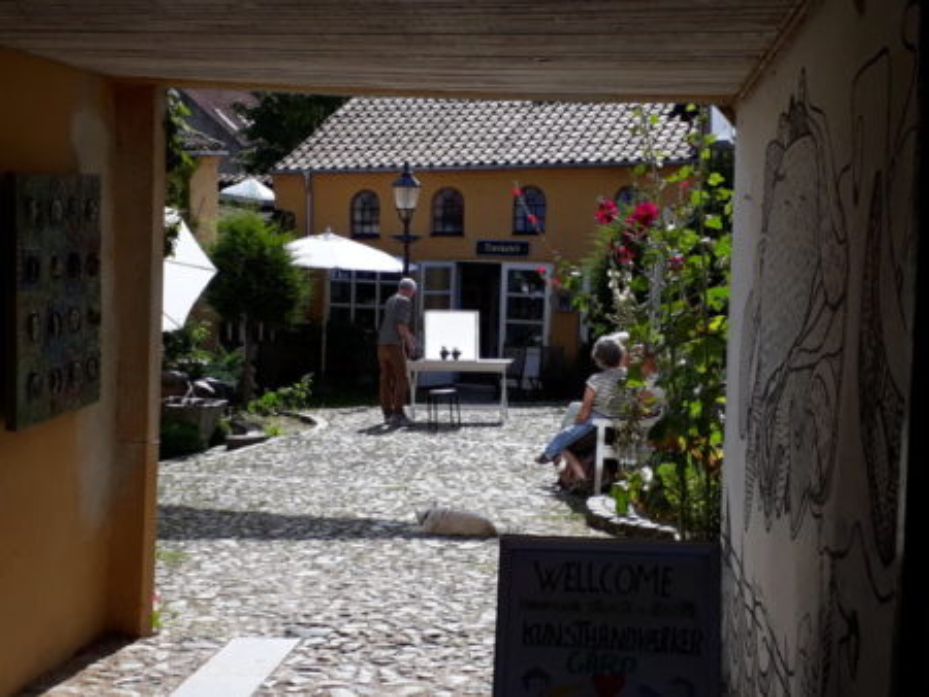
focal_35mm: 27
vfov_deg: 51.4
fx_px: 725
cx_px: 464
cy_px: 348
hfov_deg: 65.3
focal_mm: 3.6
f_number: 1.9
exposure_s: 1/1351
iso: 40
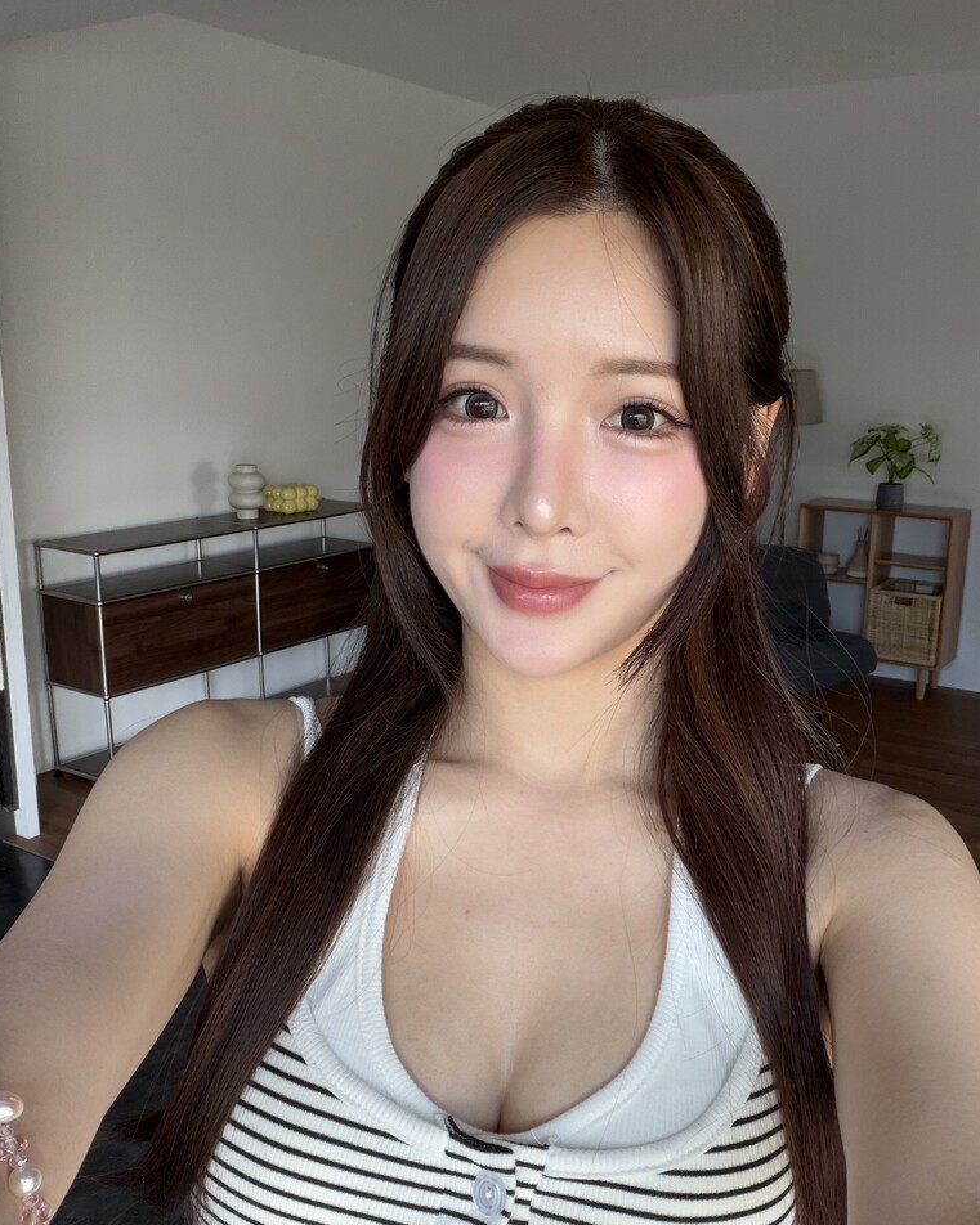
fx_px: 1161
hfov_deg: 45.8
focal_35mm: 32
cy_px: 638
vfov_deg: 55.7
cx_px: 496
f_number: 1.9
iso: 64
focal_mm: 2.71
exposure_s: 1/121
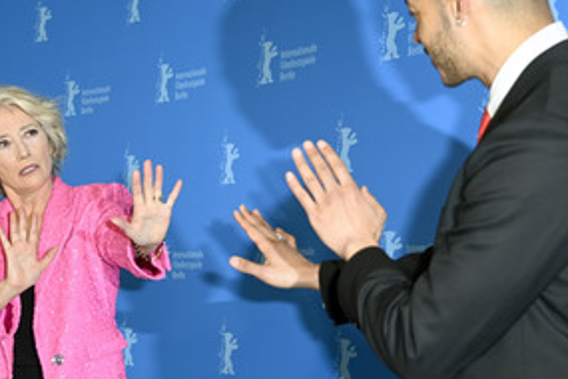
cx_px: 248
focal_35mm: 98
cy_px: 197
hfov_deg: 20.8
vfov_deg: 14.0
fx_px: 1546
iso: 800
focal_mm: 62
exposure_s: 1/200
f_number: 5.6
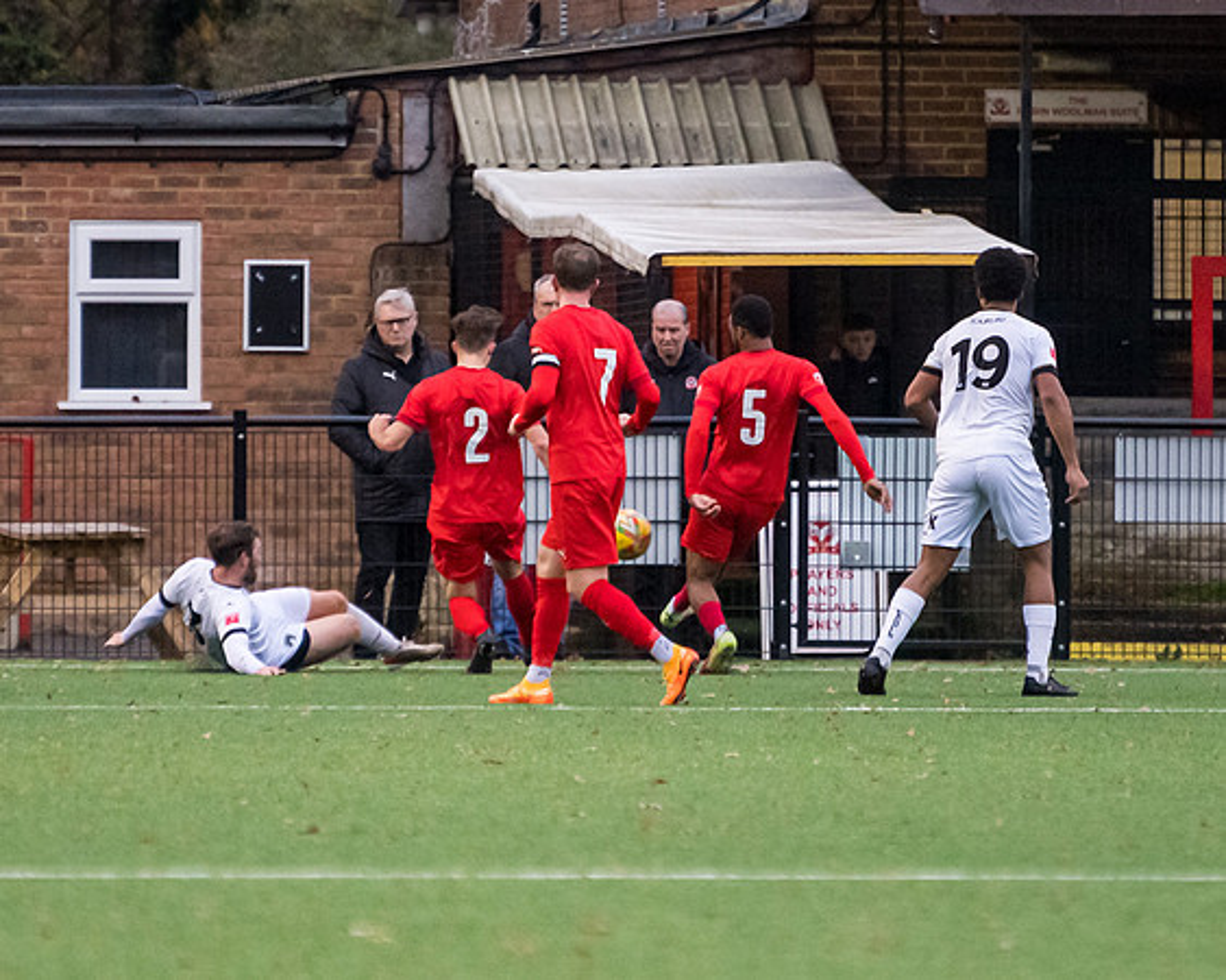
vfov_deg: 2.5
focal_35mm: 628
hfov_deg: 3.1
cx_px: 499
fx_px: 22768
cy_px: 637
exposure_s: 1/1000
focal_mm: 280
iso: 4000
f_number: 4
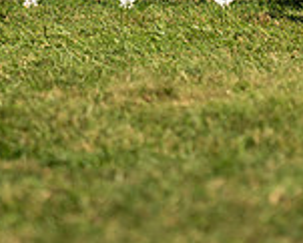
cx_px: 374
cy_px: -199
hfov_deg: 2.3
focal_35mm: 839
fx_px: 7529
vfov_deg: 1.8
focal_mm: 200
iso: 100
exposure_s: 1/2500
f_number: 3.2
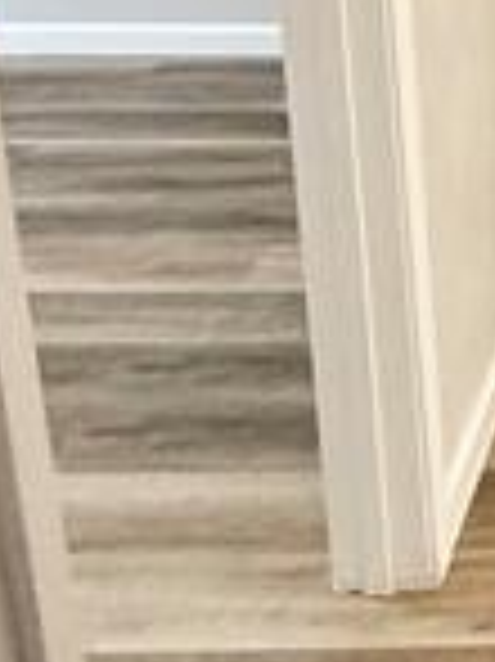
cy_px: -59
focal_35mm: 73
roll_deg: -2.0
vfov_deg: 24.9
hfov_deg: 16.9
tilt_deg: -15.6
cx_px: 873
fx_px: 1394
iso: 500
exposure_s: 1/60
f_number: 2.2
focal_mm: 2.22
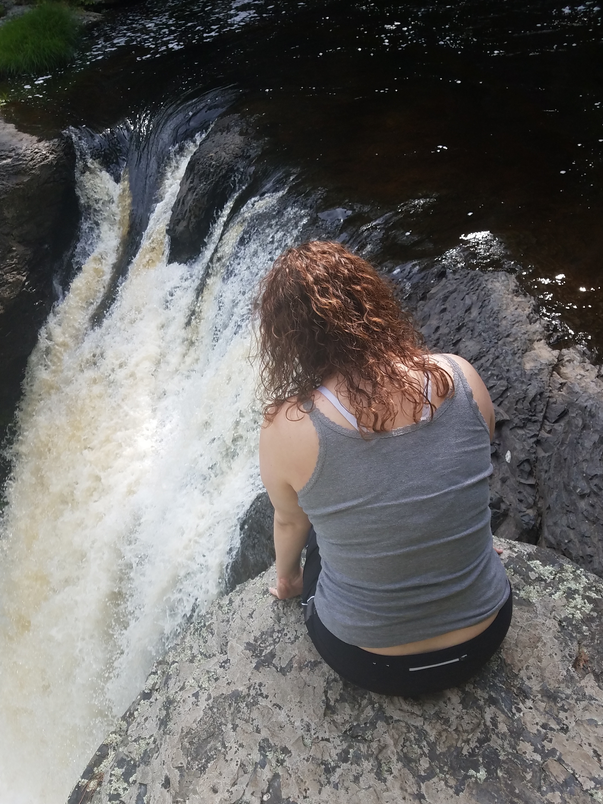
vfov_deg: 59.9
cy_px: 436
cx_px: 294
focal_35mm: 30
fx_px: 697
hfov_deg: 46.8
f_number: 1.7
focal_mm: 4.2
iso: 40
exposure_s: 1/375
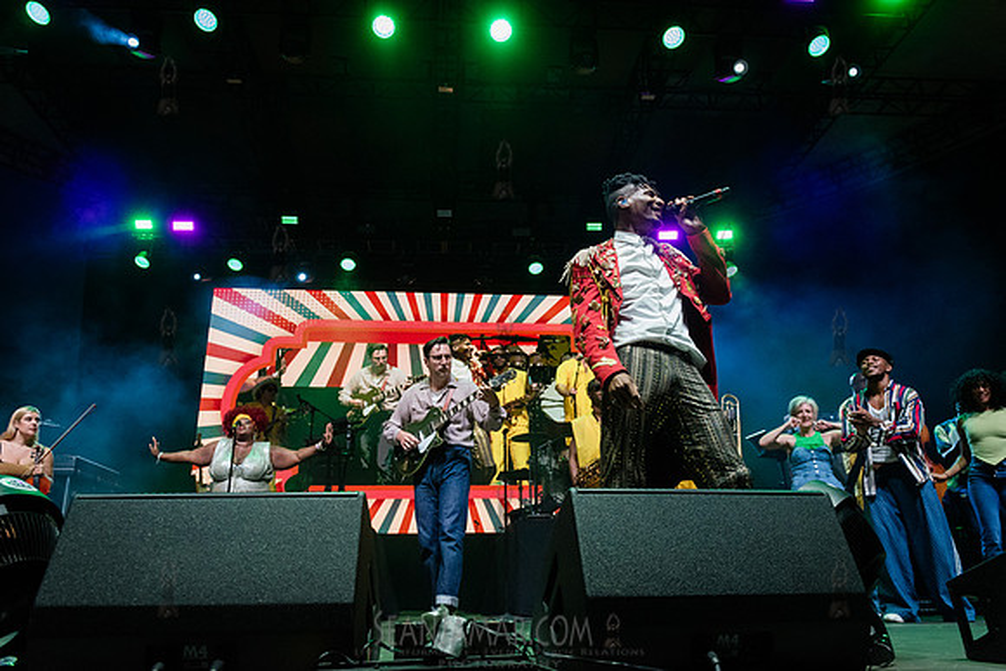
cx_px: 503
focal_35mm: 27
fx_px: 765
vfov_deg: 47.4
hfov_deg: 66.7
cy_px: 336
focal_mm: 27
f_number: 4
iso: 6400
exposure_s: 1/800
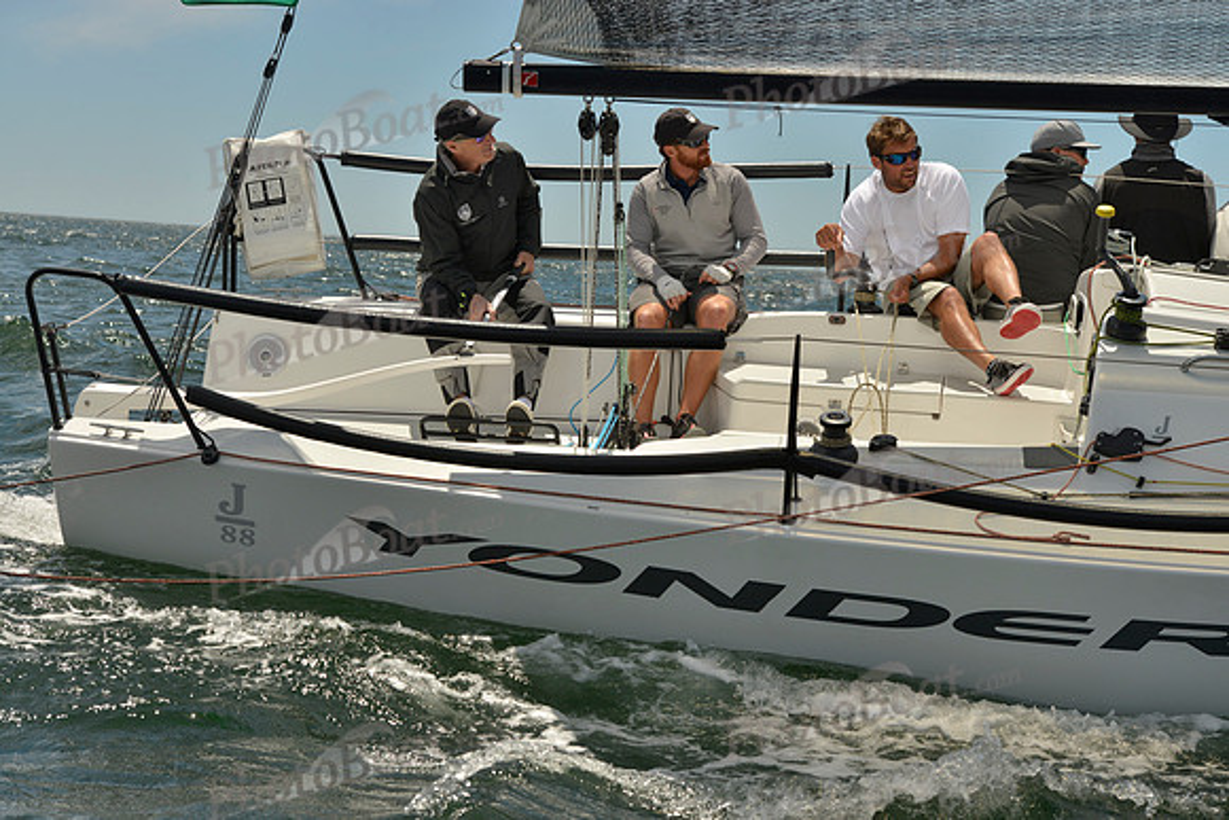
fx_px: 2390
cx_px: 614
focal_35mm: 70
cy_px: 410
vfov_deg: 19.5
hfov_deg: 28.8
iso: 280
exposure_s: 1/1600
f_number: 9
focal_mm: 70
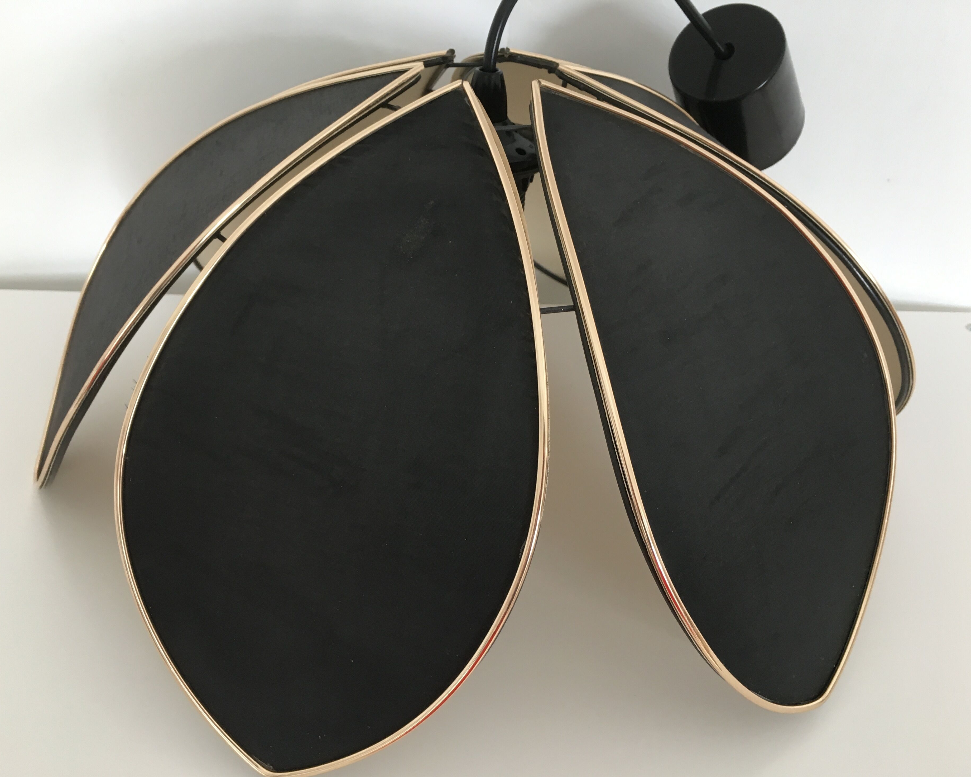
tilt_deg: -39.0
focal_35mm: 31
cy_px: 395
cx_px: 469
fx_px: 891
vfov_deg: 47.1
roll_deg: -3.2
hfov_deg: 57.2
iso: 80
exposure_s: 1/33
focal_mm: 4.15
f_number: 2.2
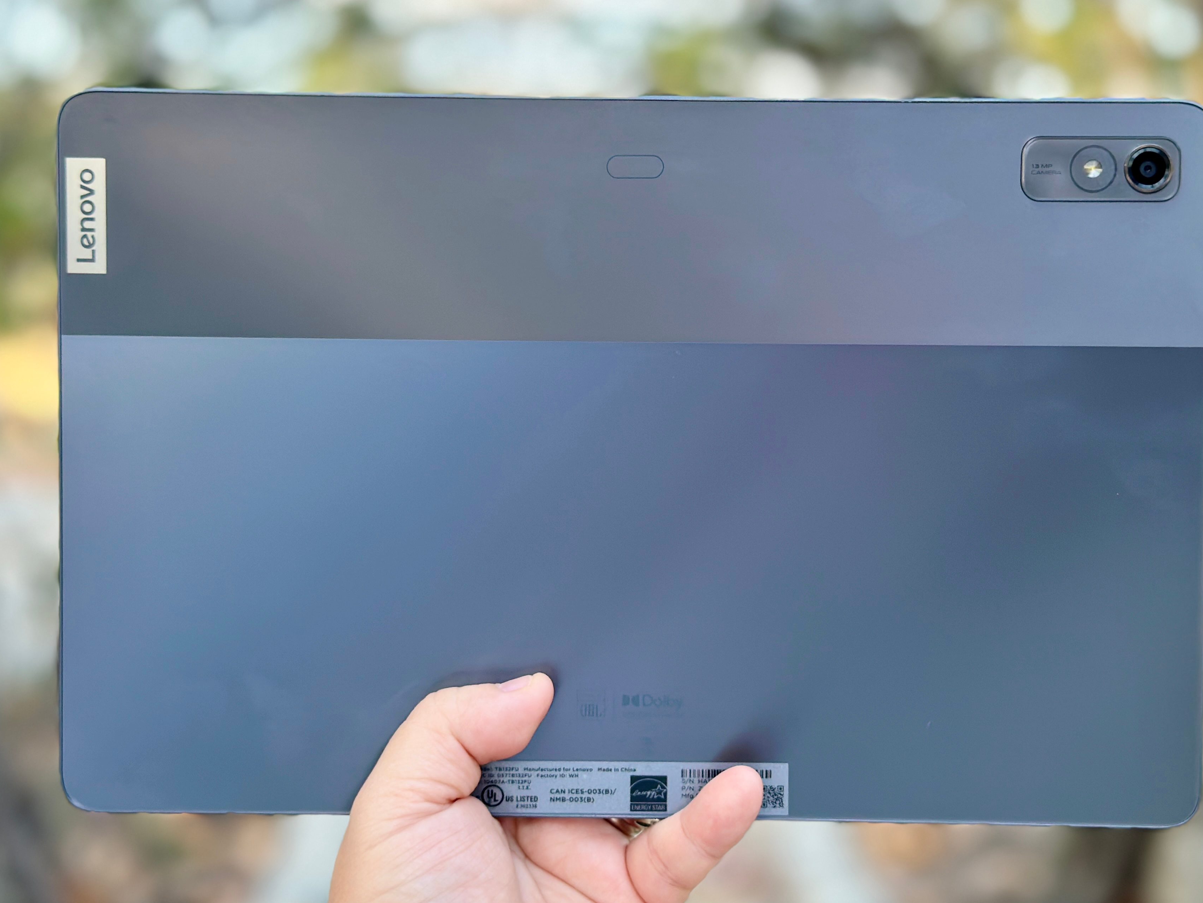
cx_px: 685
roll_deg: +0.6
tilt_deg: -2.7
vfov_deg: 25.7
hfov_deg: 33.7
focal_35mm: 57
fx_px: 1981
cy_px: 445
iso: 125
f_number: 1.78
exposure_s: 1/172
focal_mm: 6.86
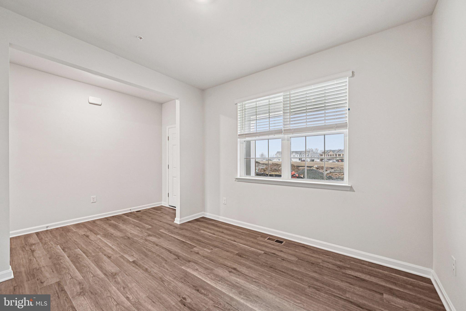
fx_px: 181
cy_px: 156
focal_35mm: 14
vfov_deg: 81.2
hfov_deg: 104.3
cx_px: 233
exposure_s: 1/13
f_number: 8
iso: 400
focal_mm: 14
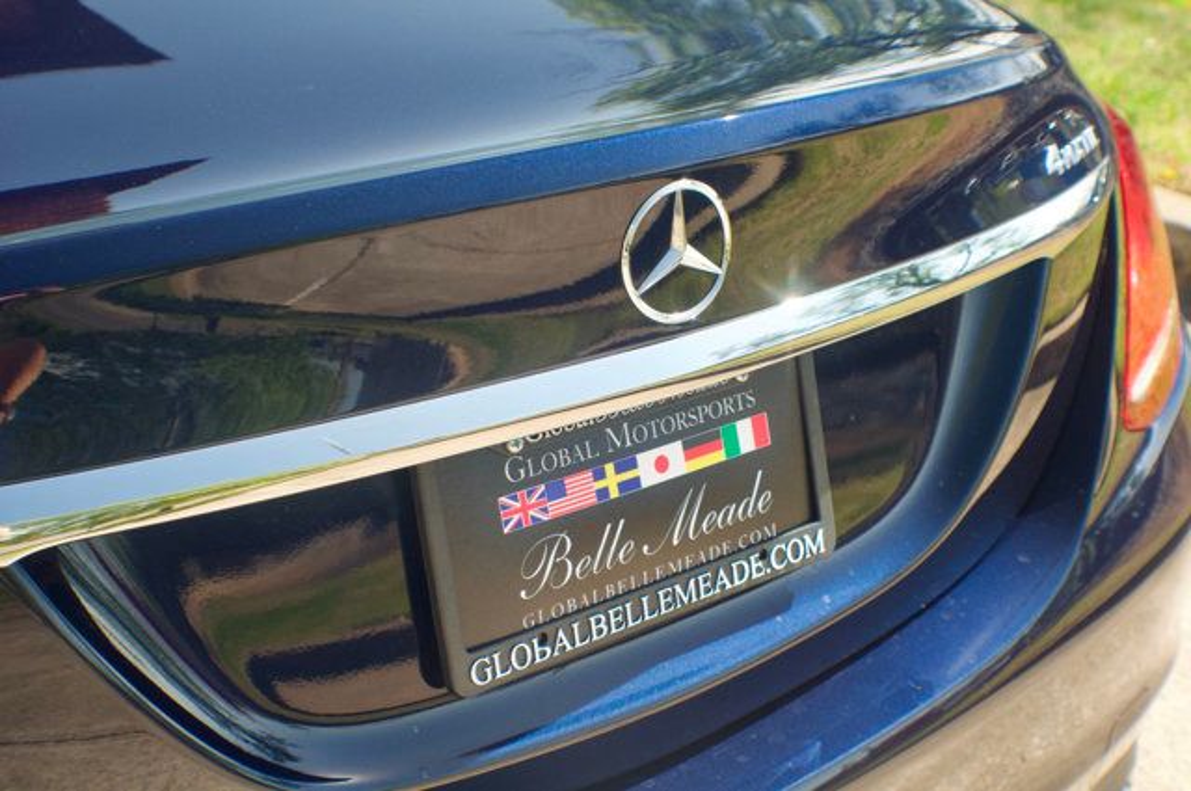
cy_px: 396
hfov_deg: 27.0
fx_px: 2478
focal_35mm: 75
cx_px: 596
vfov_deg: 18.1
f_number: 6.3
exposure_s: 1/160
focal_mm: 50
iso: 500
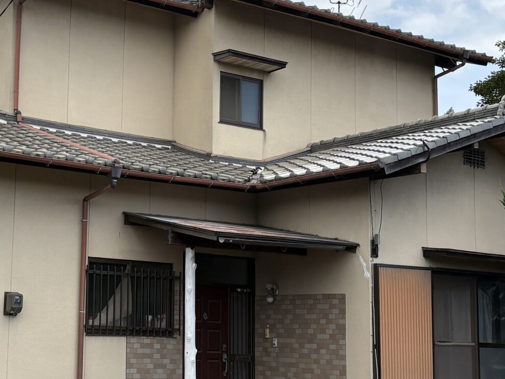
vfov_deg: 21.9
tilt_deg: +8.5
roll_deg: -0.3
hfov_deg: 28.2
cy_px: 192
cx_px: 82
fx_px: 978
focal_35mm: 67
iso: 50
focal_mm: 5.96
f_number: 1.6
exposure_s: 1/3448
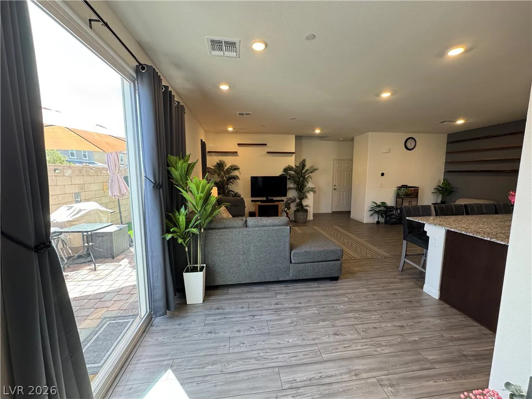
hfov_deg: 102.1
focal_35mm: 14
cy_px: 200
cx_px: 266
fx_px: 215
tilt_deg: -7.1
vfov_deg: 85.7
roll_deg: +0.1
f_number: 2.2
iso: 250
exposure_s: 1/120
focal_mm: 2.22
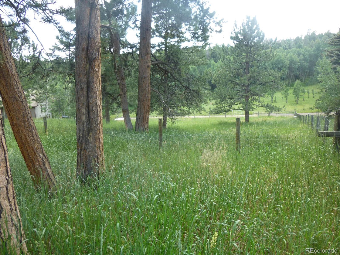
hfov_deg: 69.4
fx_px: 246
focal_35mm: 25
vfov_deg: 54.9
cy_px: 128
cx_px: 170
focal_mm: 4.5
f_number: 3.1
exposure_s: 1/125
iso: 100
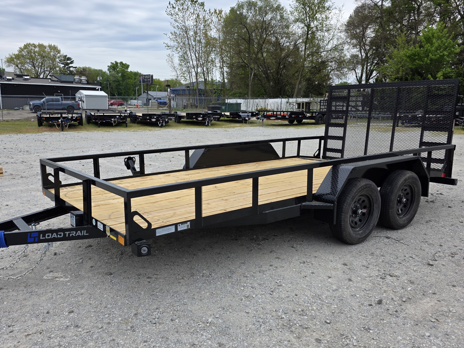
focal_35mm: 29
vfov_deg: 48.2
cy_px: 185
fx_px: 389
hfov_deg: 61.3
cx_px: 196
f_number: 1.7
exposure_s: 1/2679
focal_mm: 6.3
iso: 80
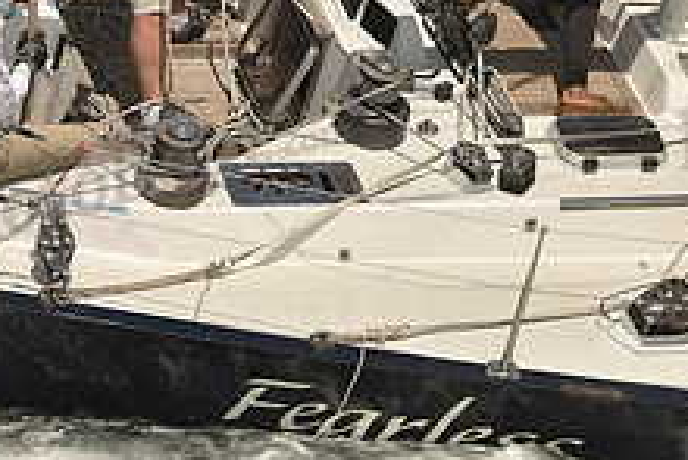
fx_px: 4628
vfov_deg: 5.7
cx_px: 516
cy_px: -30
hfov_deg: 8.5
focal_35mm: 242
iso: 320
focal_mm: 92
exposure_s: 1/1000
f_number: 9
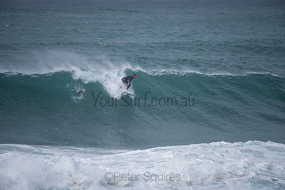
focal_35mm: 539
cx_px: 142
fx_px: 4265
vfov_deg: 2.6
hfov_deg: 3.8
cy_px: 95
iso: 100
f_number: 5.6
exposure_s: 1/1000
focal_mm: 500
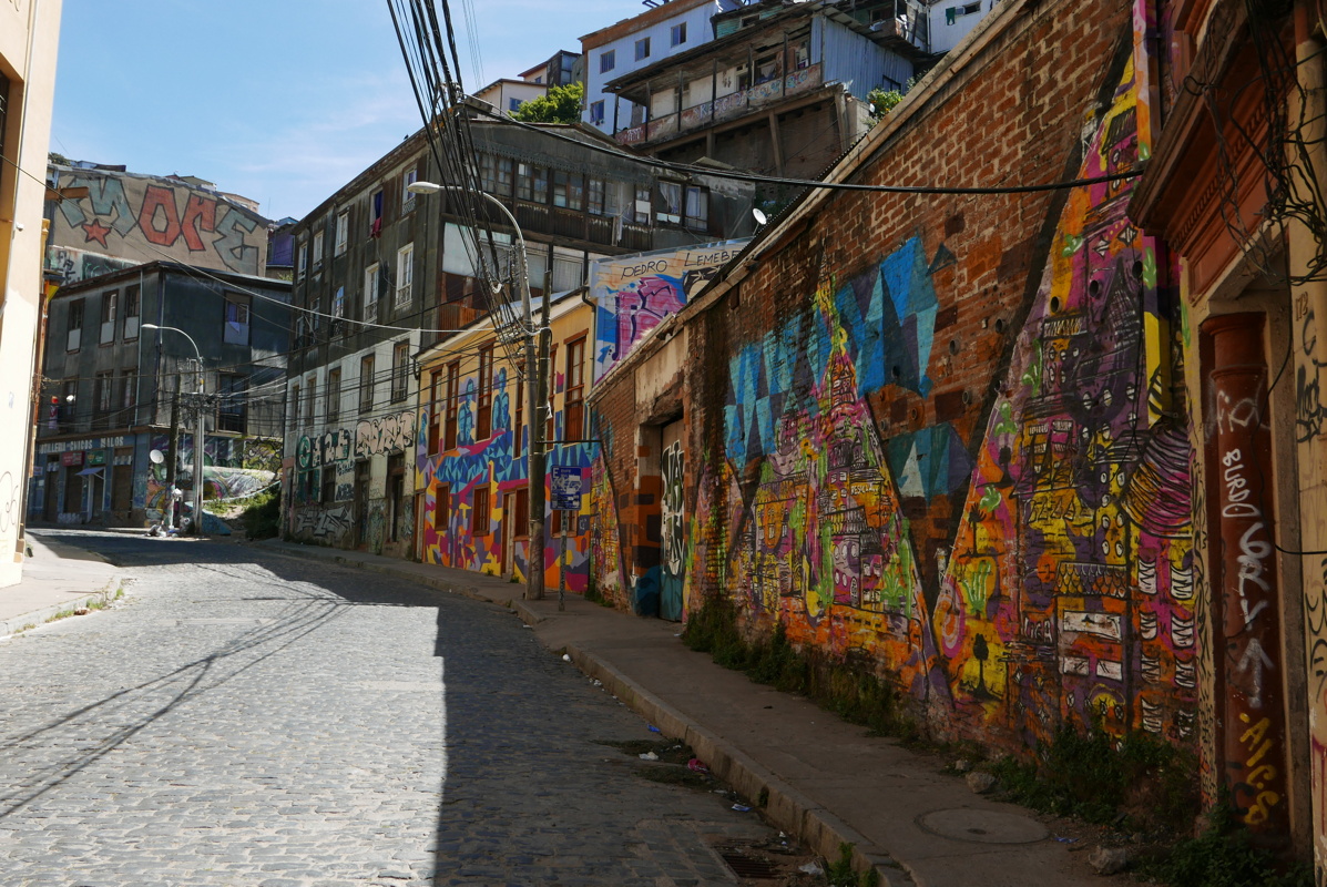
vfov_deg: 38.9
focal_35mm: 34
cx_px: 664
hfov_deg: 55.8
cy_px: 444
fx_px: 1254
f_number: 5.6
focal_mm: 15.4
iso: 200
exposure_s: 1/500
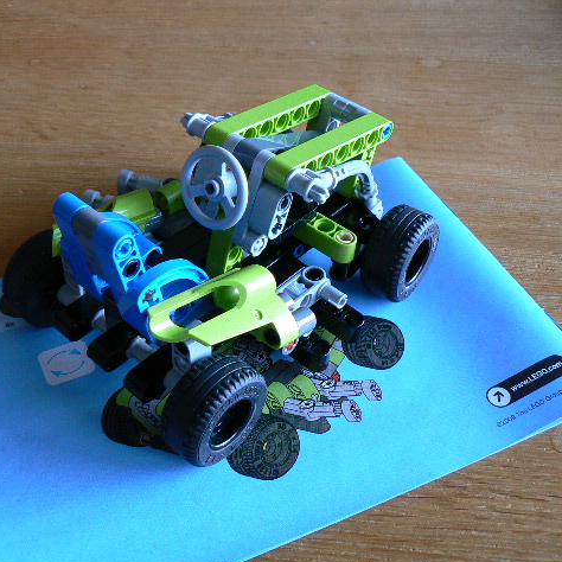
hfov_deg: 39.0
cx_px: 222
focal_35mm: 43
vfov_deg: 39.2
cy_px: 283
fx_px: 790
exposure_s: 1/4
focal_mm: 6
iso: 100
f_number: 2.8
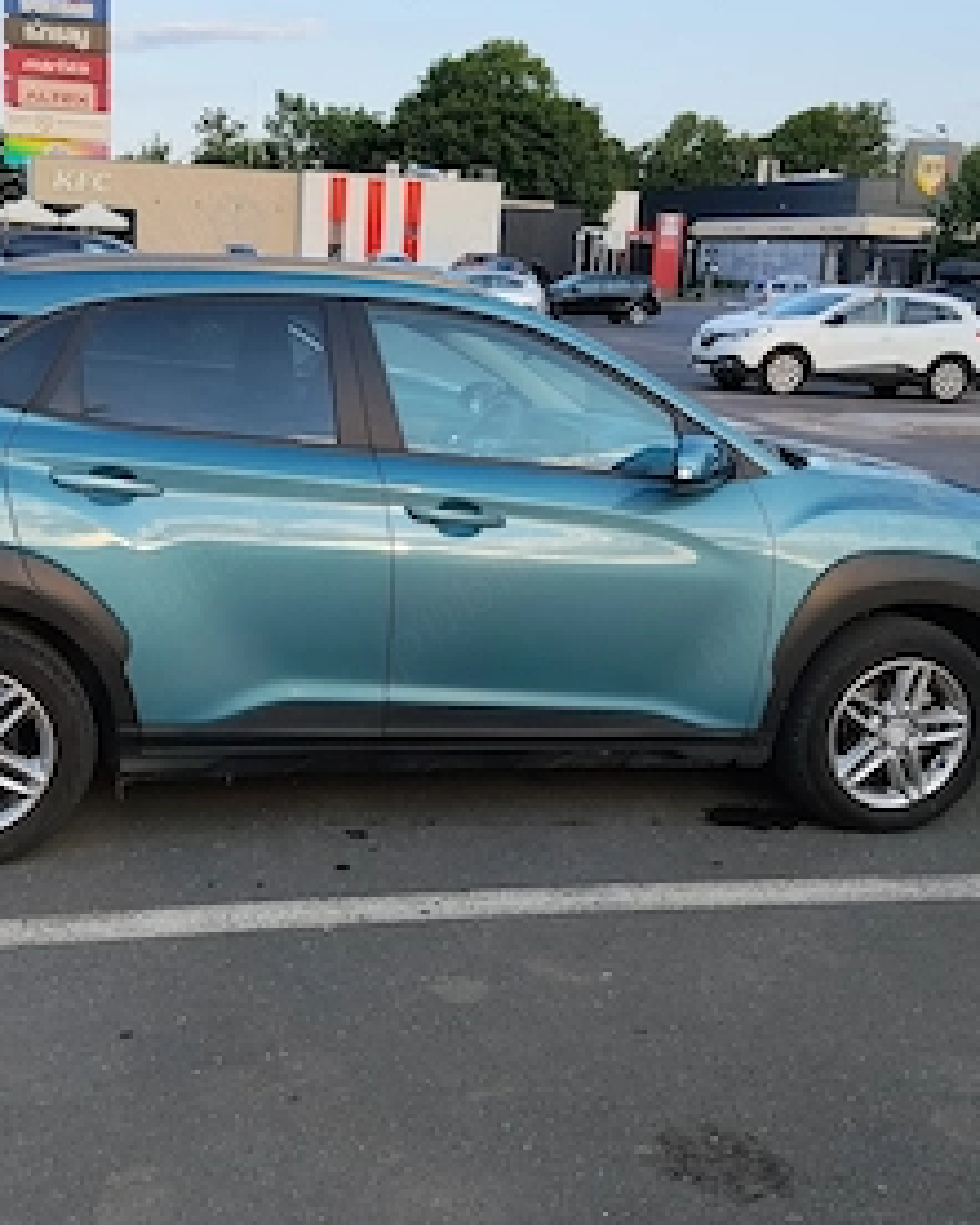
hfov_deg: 36.3
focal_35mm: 41
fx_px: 1486
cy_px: 635
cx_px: 368
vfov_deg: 44.8
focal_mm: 4.22
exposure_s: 1/536
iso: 50
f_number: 1.8
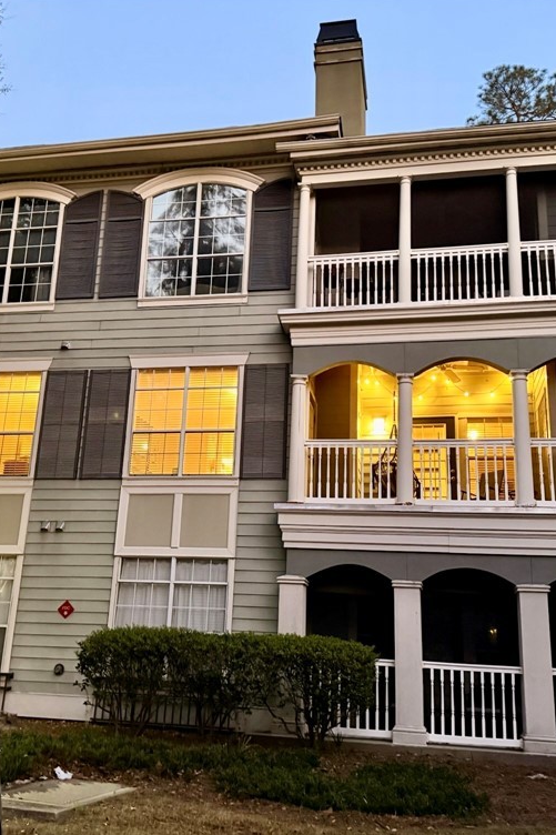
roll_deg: -1.5
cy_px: 420
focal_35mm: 34
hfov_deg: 38.8
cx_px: 242
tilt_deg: +17.3
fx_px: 788
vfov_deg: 55.8
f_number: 1.78
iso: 1000
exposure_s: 1/30
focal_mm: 6.76
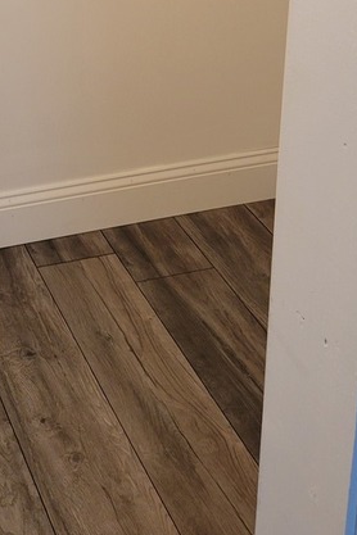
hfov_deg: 18.9
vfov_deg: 26.3
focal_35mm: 70
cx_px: -4
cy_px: -76
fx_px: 1041
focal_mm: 5.4
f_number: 1.8
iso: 200
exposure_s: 1/60
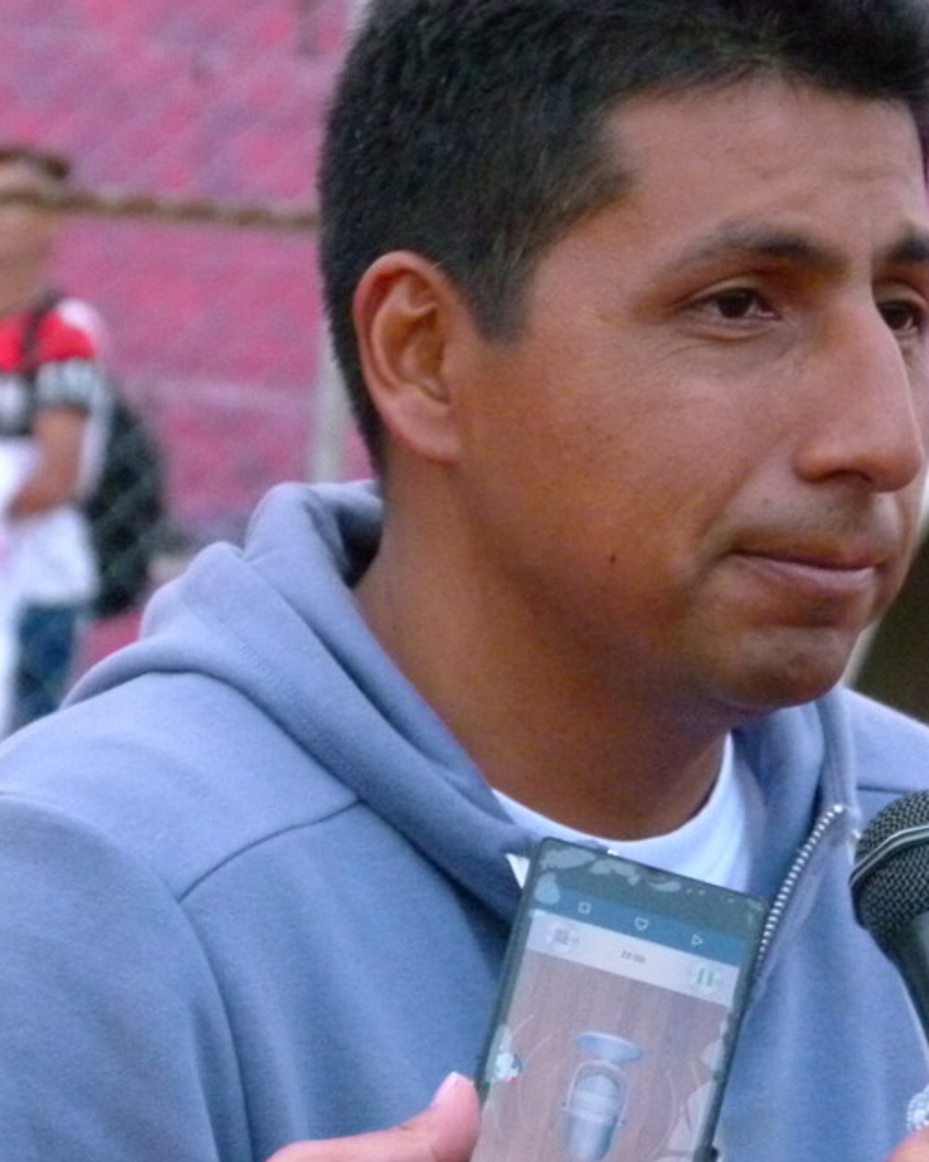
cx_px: 828
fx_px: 9353
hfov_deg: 5.7
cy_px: 579
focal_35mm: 272
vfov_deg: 7.1
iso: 800
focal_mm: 32.4
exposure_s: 1/80
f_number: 3.8
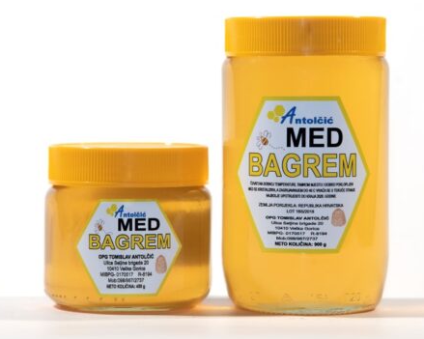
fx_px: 2334
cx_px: 217
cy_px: 157
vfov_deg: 8.3
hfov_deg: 10.4
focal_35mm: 186
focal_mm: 145
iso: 100
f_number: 6.3
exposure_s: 1/200
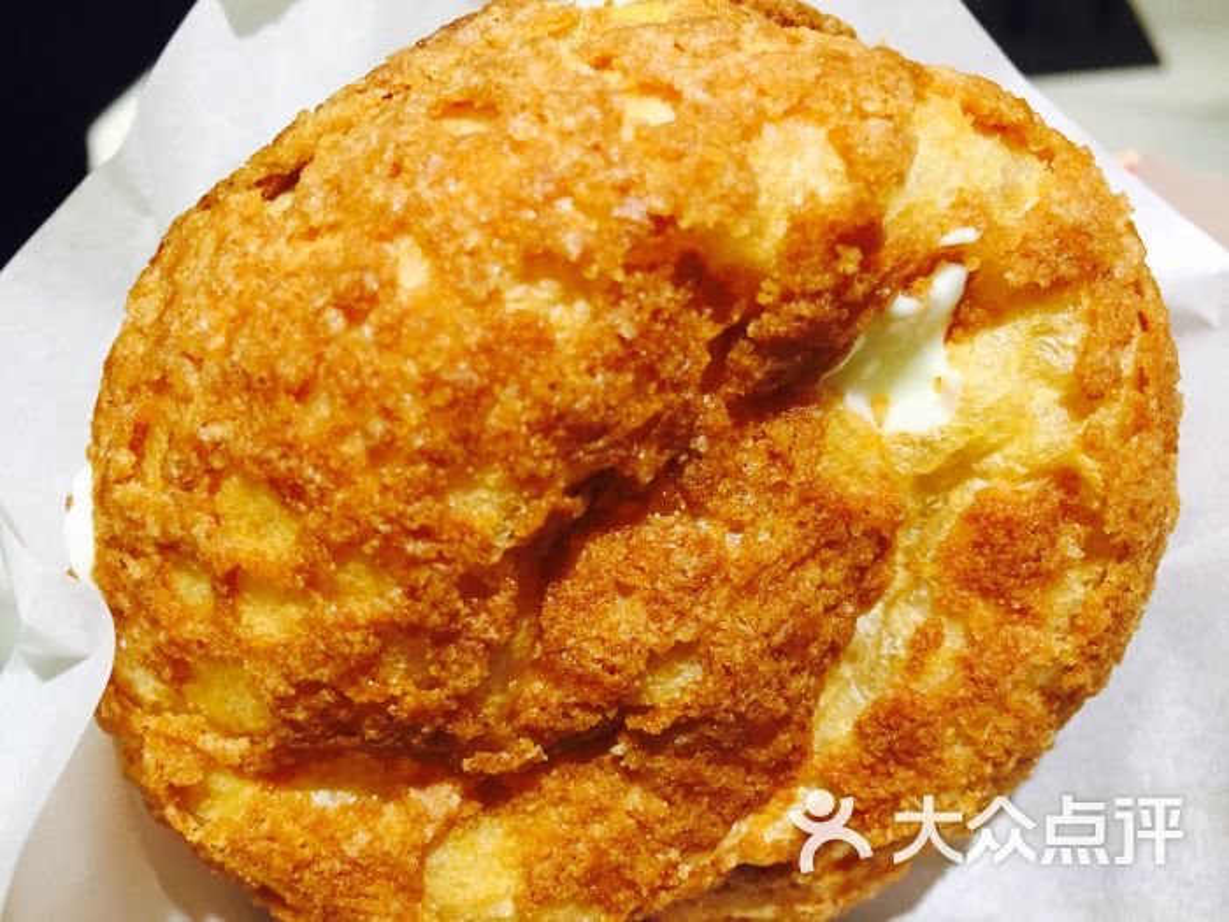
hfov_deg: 61.7
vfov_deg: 48.2
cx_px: 614
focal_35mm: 29
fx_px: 1030
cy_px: 461
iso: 64
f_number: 2.2
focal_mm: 4.15
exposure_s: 1/33
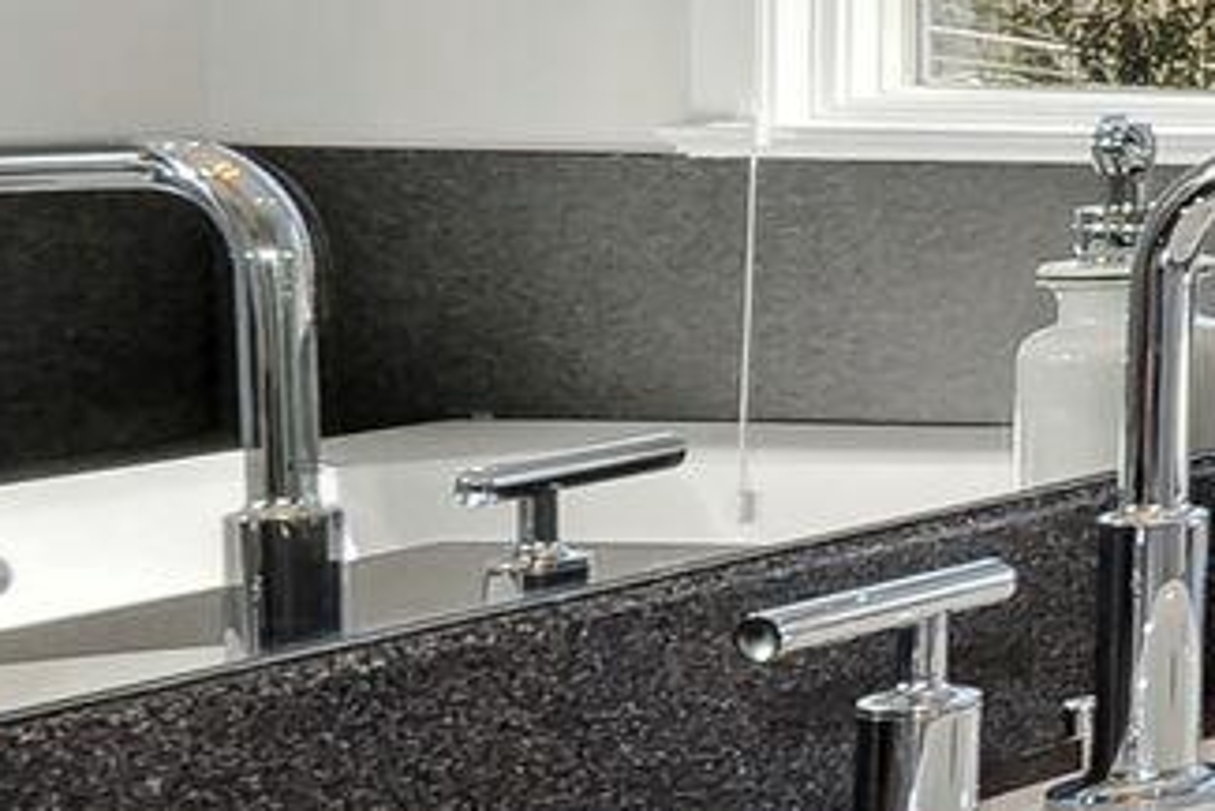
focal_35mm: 85
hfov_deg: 13.5
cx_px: 3189
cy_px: -30
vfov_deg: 15.7
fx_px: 2870
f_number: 8
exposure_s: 1/15
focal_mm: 16
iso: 200
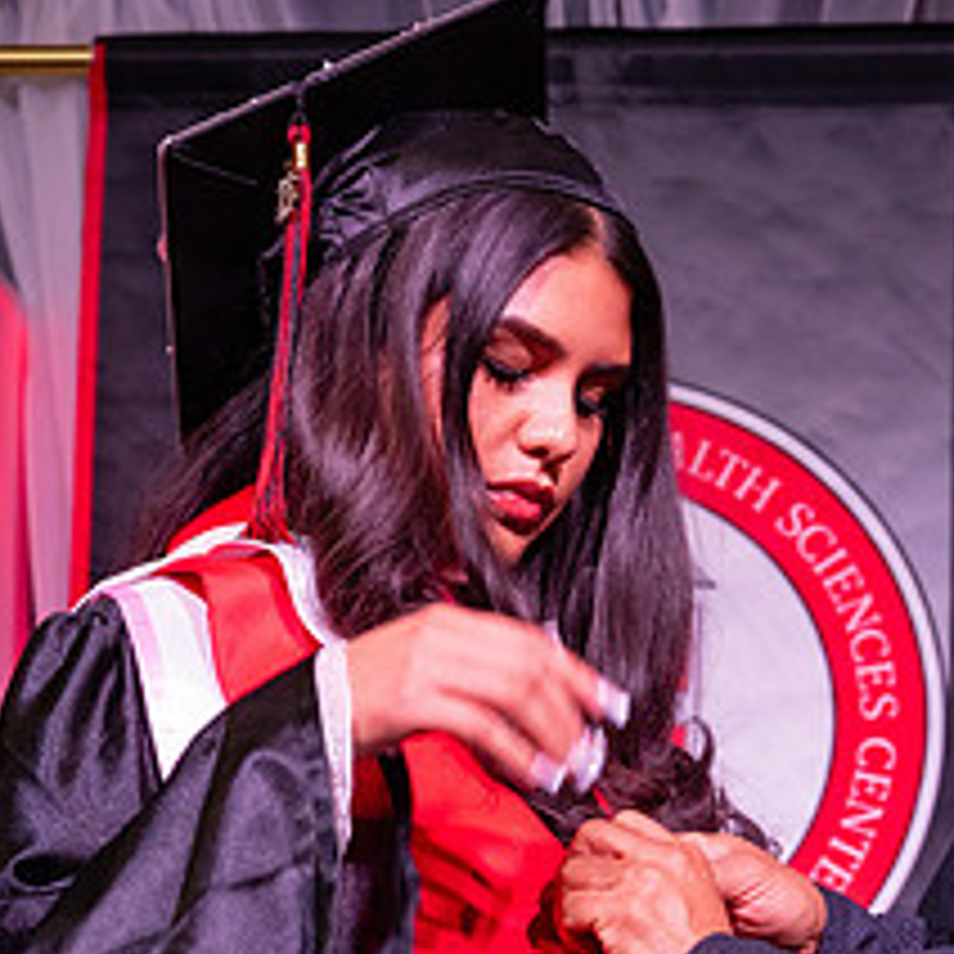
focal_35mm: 209
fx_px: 6517
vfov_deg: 8.4
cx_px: 640
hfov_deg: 8.4
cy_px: 738
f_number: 5.6
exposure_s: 1/160
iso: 1250
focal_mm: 70
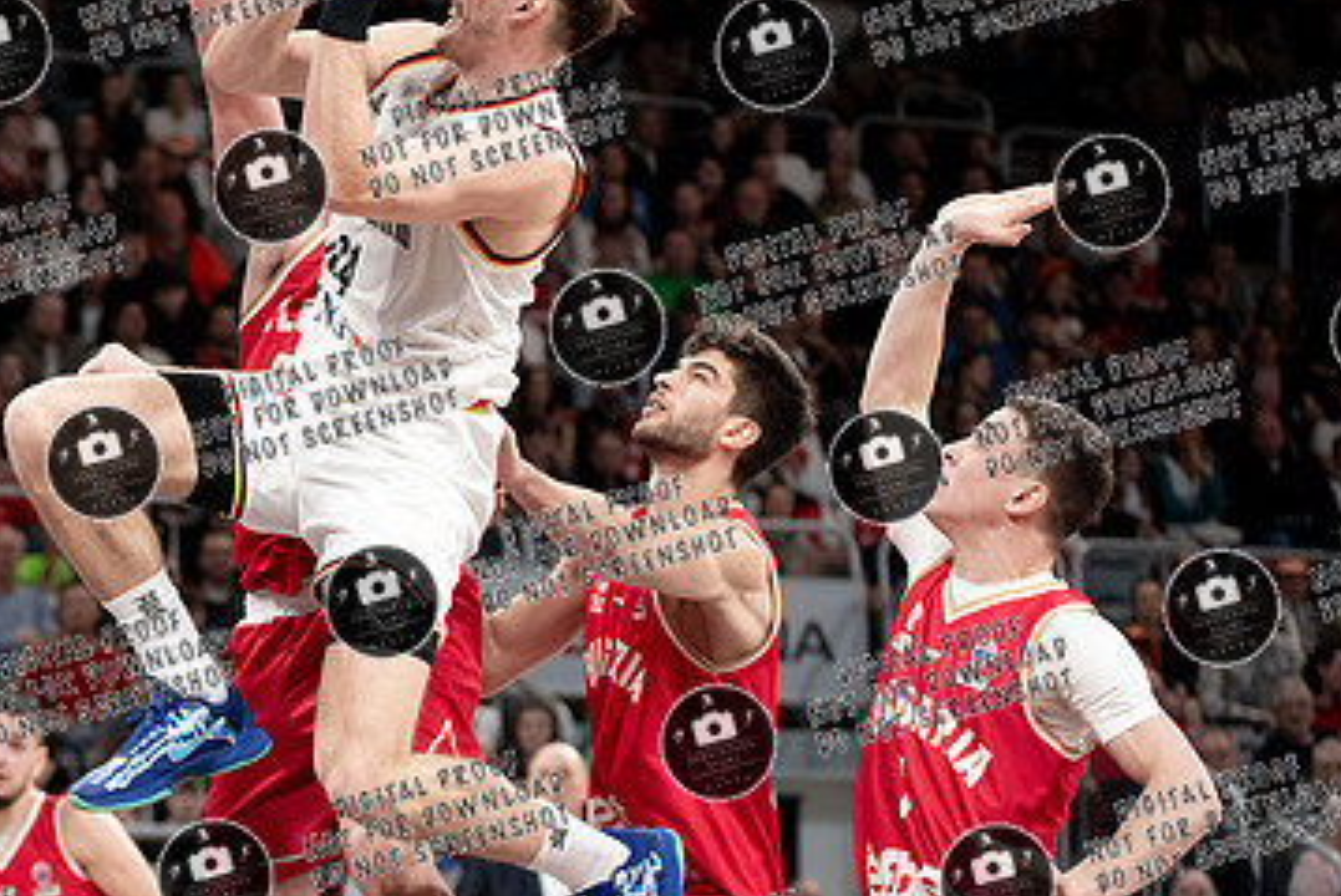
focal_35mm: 170
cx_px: -24
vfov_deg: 8.1
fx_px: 6337
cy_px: 327
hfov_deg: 11.9
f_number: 2.8
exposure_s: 1/800
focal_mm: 78
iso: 1400
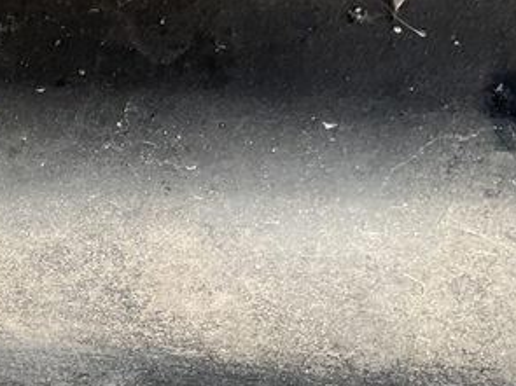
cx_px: -290
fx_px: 1475
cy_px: 561
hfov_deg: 17.5
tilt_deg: -53.0
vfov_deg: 14.1
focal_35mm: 99
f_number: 1.8
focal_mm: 3
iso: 64
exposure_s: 1/100
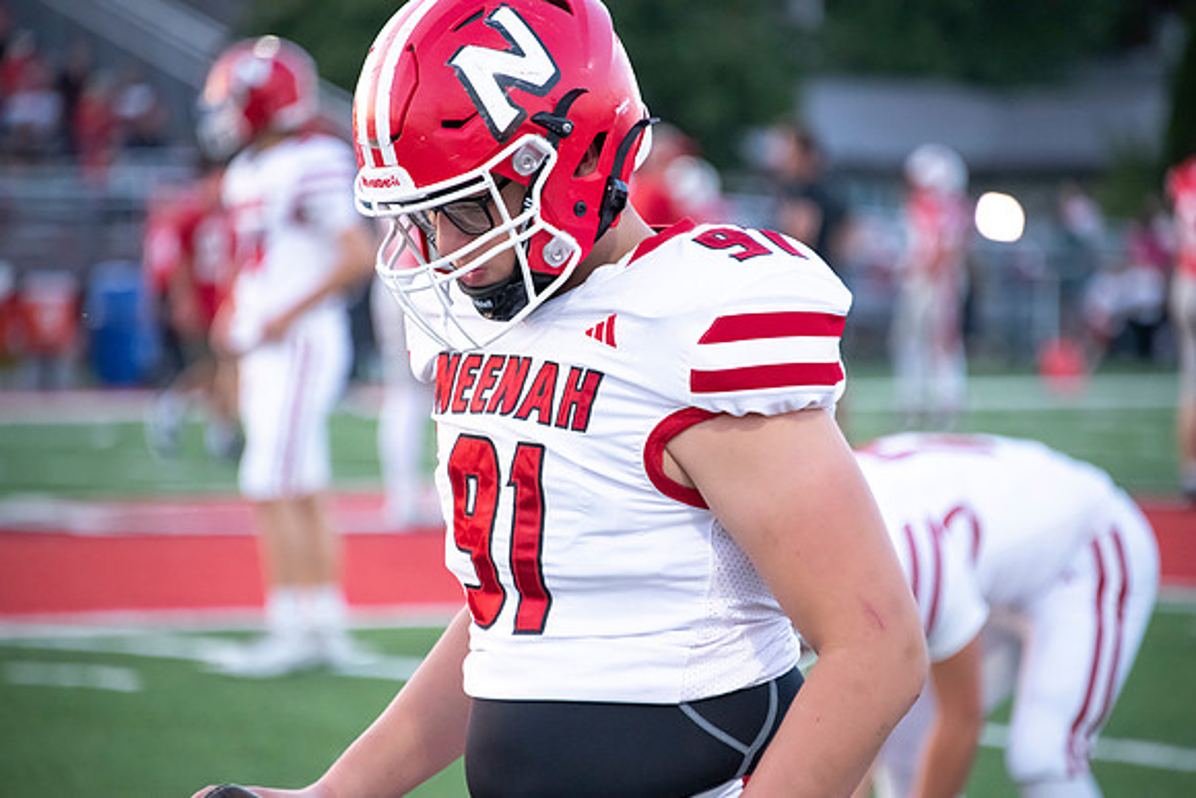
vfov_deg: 4.6
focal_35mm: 300
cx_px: 598
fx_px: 9969
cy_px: 399
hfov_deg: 6.9
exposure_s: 1/1000
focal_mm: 300
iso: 4000
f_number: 5.6
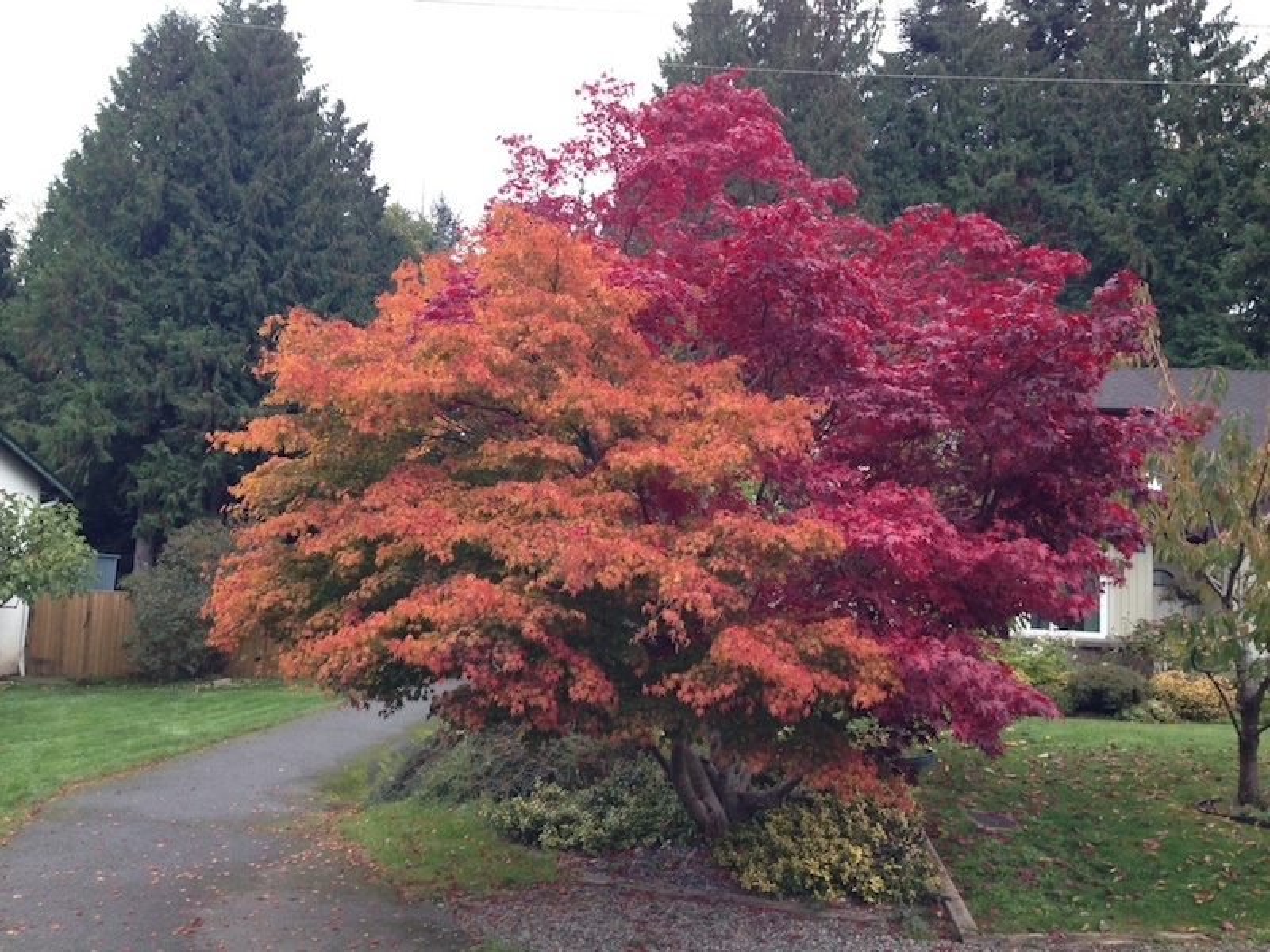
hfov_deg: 55.4
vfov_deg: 42.9
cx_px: 635
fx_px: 1211
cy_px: 476
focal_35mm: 33
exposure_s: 1/120
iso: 64
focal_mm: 4.12
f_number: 2.4
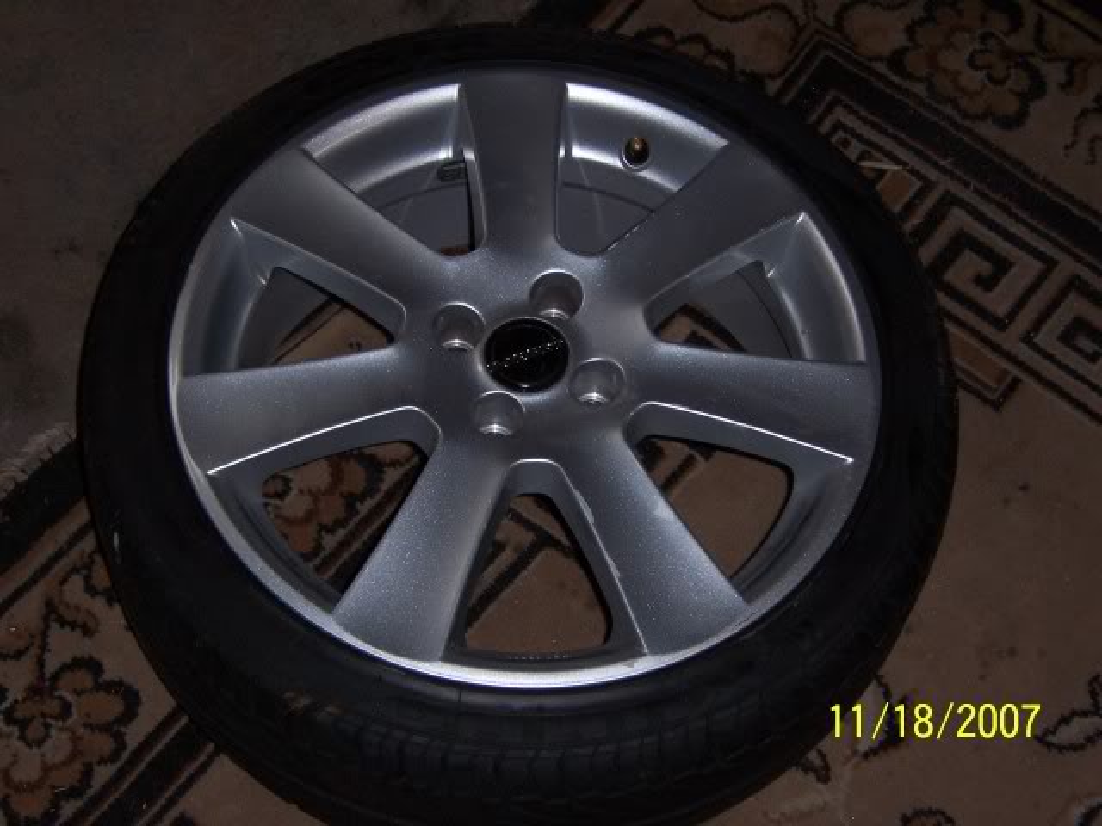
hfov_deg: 29.4
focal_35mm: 66
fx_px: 2101
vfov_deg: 22.3
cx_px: 551
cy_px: 413
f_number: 4
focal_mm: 11
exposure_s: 1/60
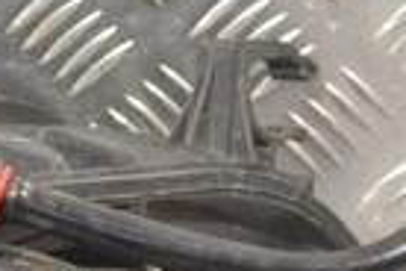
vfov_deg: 5.0
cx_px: -241
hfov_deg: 7.4
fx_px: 3079
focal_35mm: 273
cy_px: 457
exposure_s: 1/200
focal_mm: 42
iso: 3200
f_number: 7.1
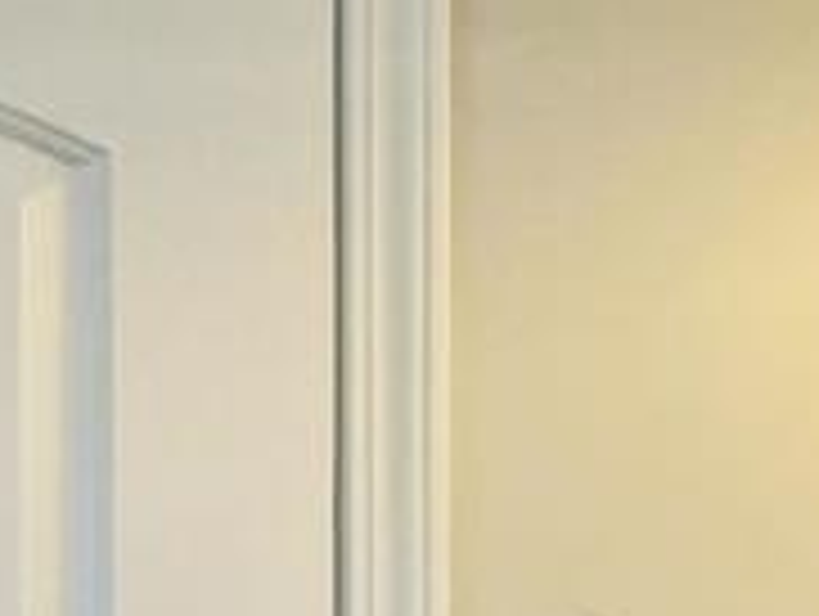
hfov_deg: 11.6
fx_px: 3459
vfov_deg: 9.6
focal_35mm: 146
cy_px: 1142
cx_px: 1816
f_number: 1.5
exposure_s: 1/202
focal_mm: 5.7
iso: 40
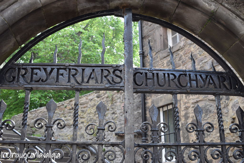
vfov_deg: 33.0
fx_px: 275
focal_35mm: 40
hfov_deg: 47.9
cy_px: 82
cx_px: 122
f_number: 7.1
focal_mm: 27
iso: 400
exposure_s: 1/200
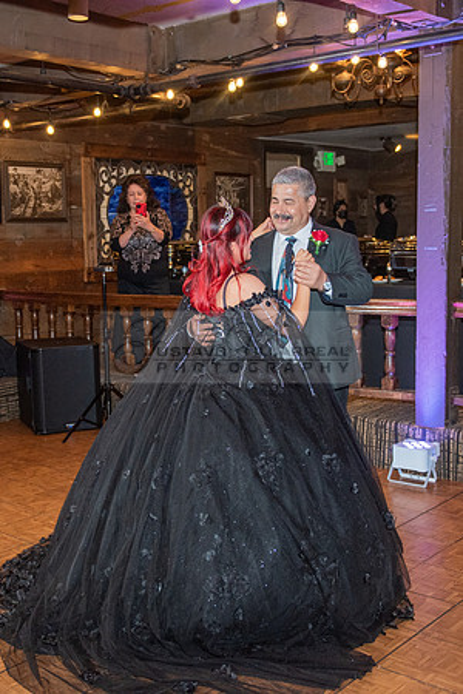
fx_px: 896
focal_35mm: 46
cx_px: 206
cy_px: 347
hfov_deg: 28.9
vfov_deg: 42.4
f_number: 2.8
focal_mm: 31
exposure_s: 1/160
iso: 1250
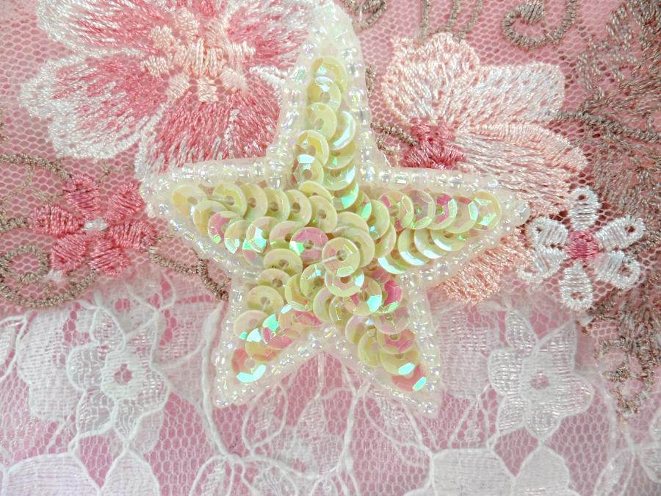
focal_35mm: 27
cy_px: 248
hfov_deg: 65.3
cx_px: 330
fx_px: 516
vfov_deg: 51.4
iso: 80
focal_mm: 4.9
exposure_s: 1/750
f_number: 3.5
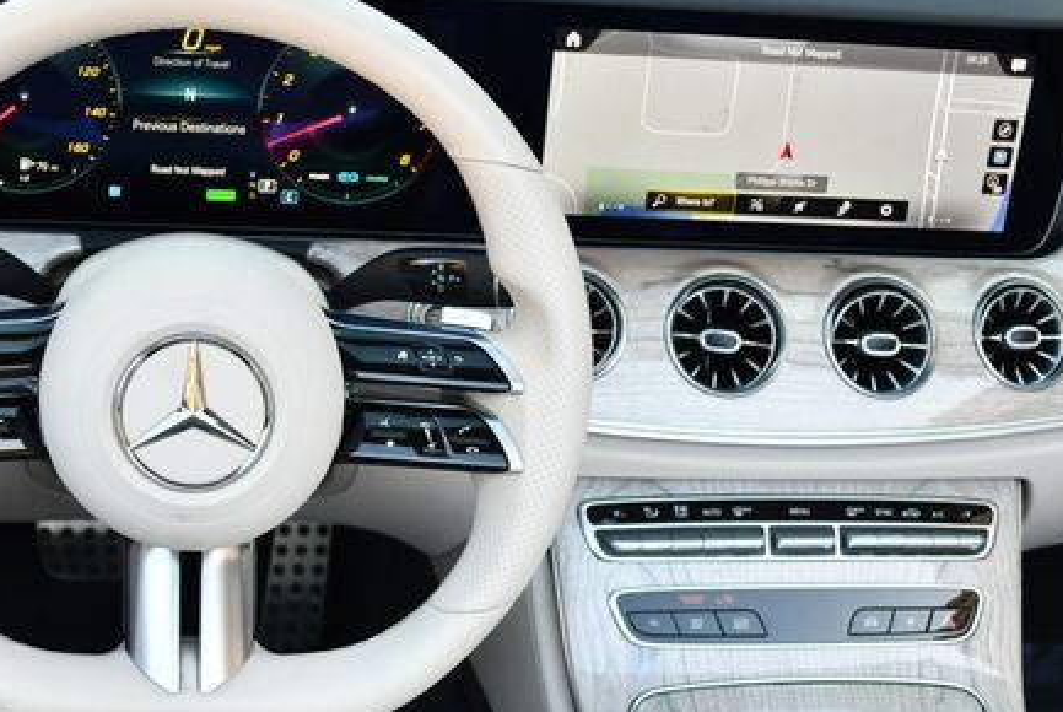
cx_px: 425
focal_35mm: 65
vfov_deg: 21.0
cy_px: 422
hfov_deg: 30.8
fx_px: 1922
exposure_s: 1/250
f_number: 3.8
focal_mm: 22
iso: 500
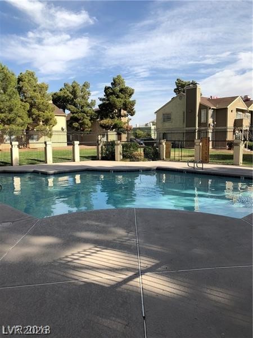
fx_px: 273
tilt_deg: -6.4
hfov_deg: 49.7
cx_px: 126
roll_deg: +0.7
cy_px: 169
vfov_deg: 63.4
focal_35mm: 28
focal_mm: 3.99
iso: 20
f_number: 1.8
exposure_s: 1/1715
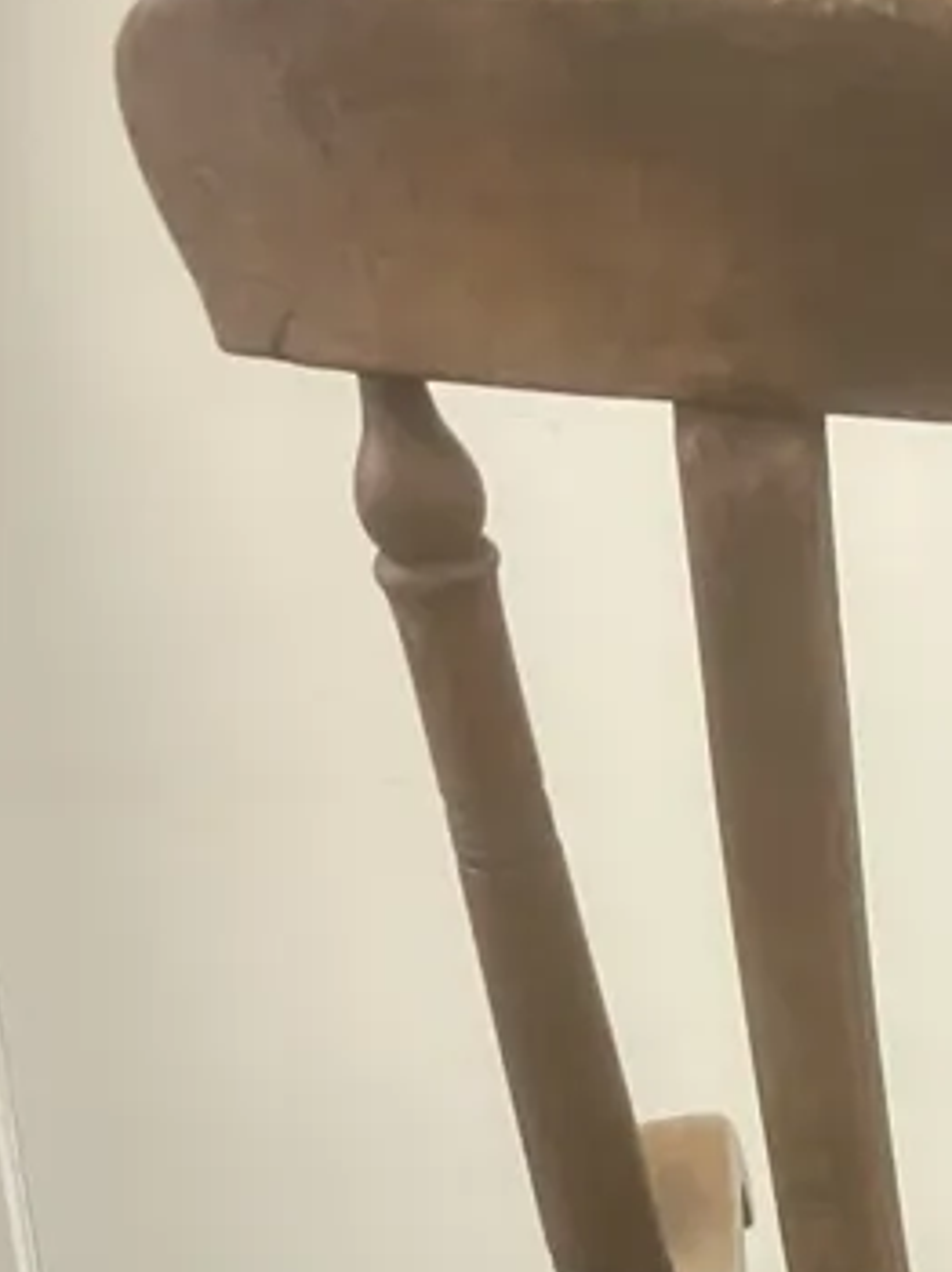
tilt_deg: -21.3
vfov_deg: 22.3
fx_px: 3011
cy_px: 1457
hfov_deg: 16.7
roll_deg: -0.8
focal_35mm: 82
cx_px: 1330
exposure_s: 1/50
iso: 320
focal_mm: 3.99
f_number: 1.8
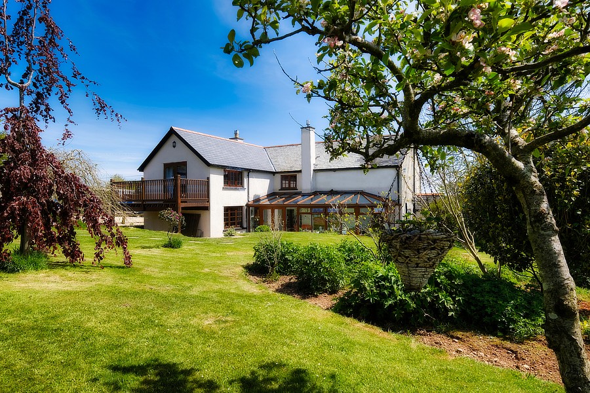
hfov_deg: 81.2
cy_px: 196
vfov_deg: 59.5
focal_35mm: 21
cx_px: 295
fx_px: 344
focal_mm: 13.8
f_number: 9
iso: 200
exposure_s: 1/280
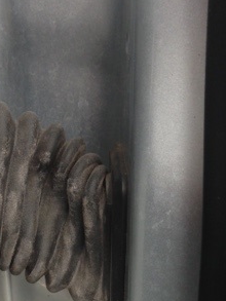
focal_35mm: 72
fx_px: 626
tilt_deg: -30.6
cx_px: 37
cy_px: 237
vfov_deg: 26.6
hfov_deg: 20.2
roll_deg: +5.5
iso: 50
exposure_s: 1/30
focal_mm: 4.12
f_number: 2.4
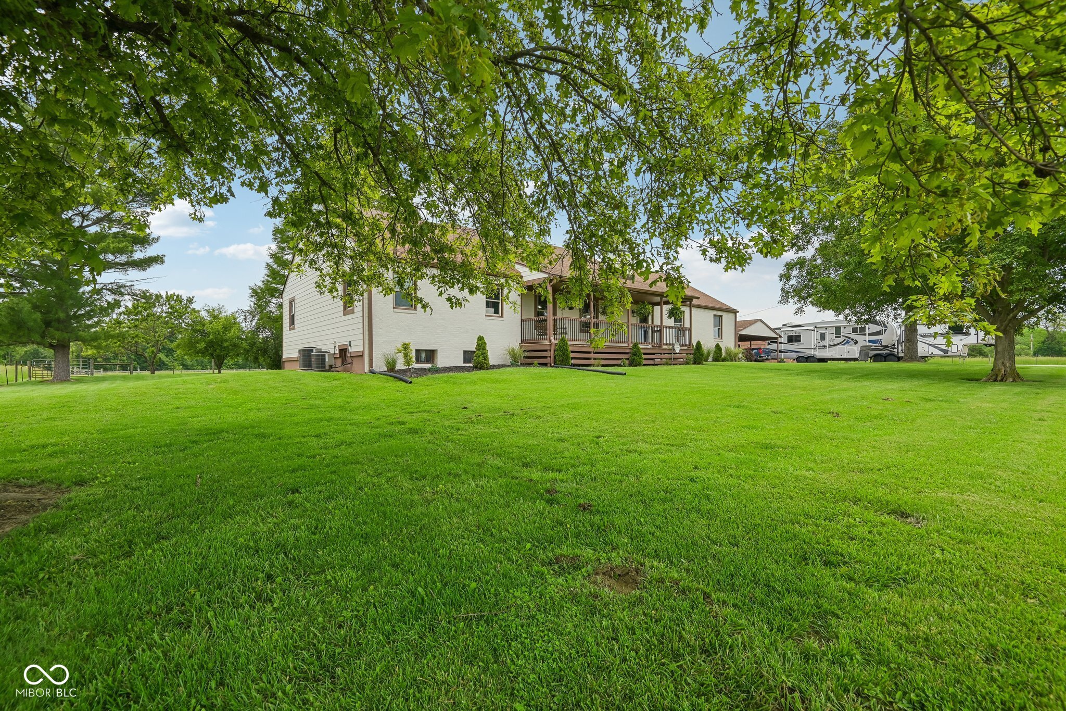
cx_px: 533
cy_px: 356
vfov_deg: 73.7
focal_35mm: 16
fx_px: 474
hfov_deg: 96.7
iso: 100
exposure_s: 1/160
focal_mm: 16
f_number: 8
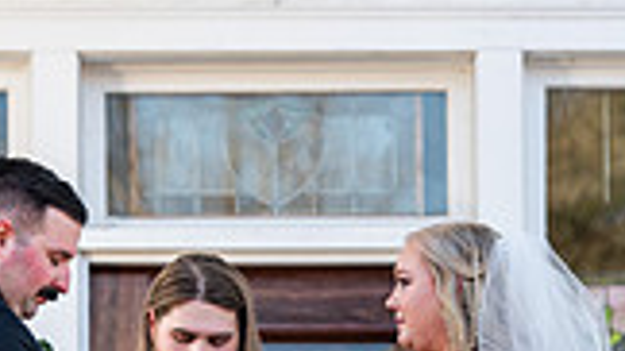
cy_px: 482
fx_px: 5583
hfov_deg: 6.4
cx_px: 258
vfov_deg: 3.6
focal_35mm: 337
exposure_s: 1/320
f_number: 3.5
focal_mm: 116
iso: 200
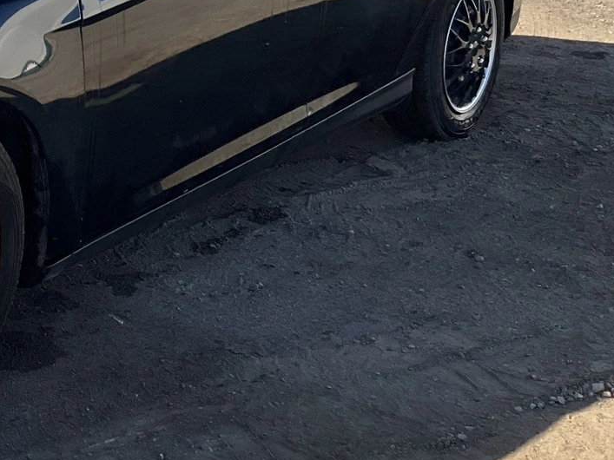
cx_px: -133
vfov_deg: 17.4
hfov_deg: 22.0
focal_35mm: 82
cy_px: -37
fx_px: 1454
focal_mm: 3
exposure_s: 1/1055
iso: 25
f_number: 1.8
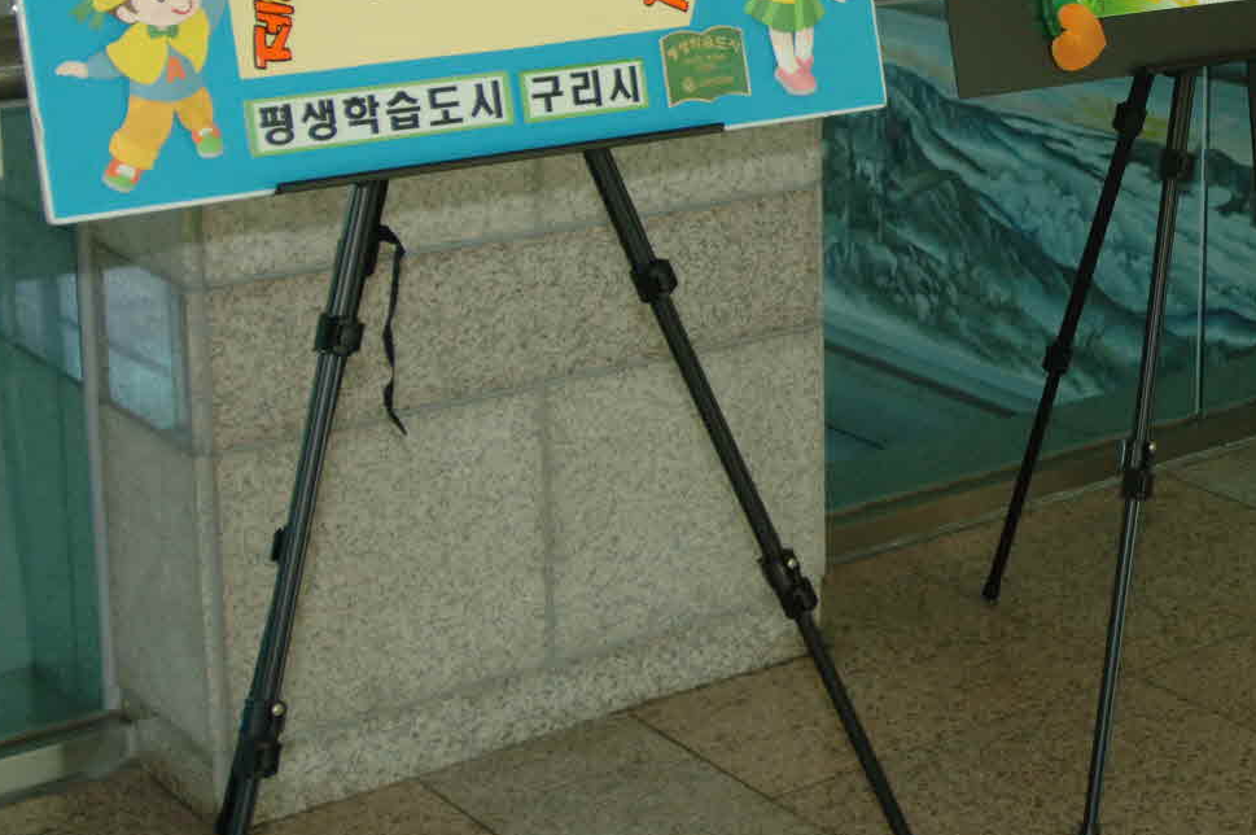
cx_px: 1270
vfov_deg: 18.3
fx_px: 2544
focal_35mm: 73
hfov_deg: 26.2
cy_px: 66
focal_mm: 22
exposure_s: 1/60
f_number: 2.8
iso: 400
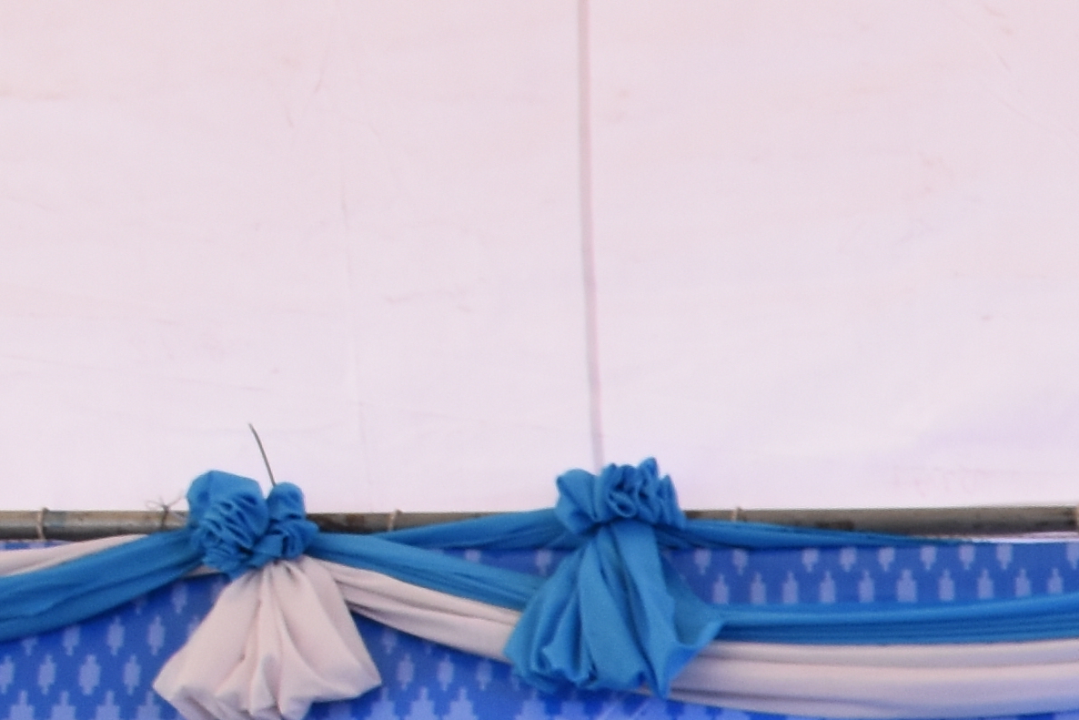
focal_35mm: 175
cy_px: 1374
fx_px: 5231
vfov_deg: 7.6
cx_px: 2407
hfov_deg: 10.5
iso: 400
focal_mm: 23
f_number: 8
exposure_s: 1/250
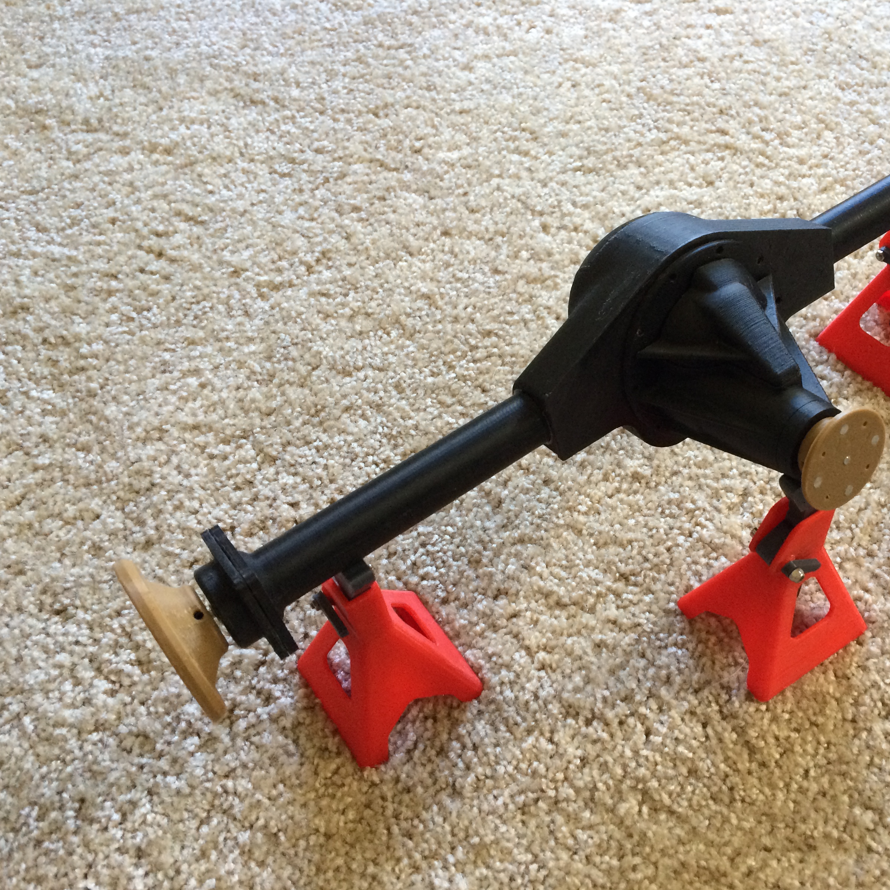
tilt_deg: -50.9
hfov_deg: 46.5
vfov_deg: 47.2
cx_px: 594
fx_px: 1018
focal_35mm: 35
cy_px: 438
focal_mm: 4.15
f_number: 2.2
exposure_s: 1/30
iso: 160
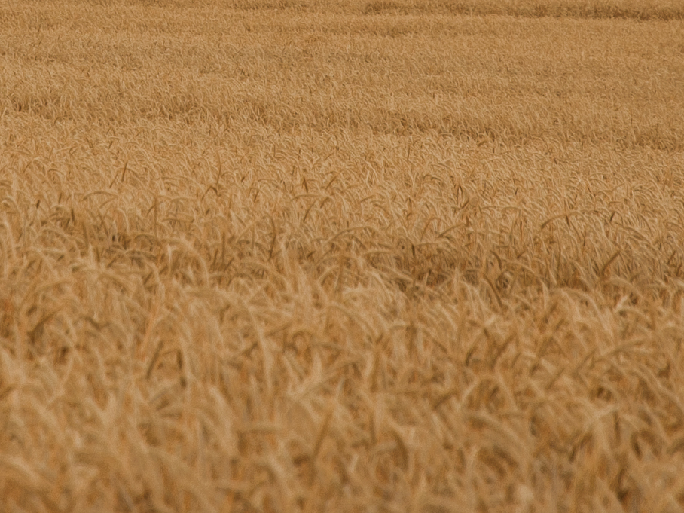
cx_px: 130
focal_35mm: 334
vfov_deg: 4.4
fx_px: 6600
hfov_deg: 5.9
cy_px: -181
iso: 200
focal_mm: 70
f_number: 4.5
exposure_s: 1/60
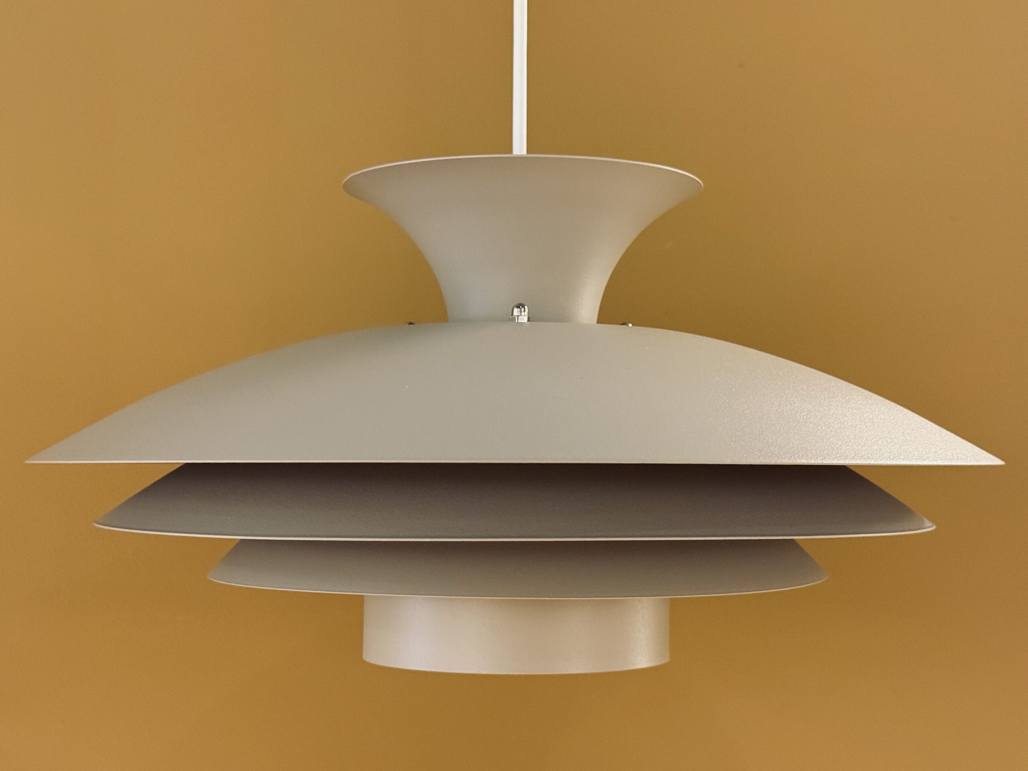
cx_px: 514
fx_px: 1425
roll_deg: +0.8
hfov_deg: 39.7
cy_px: 386
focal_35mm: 48
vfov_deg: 30.3
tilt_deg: +1.8
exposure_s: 1/50
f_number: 1.78
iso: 160
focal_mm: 6.76
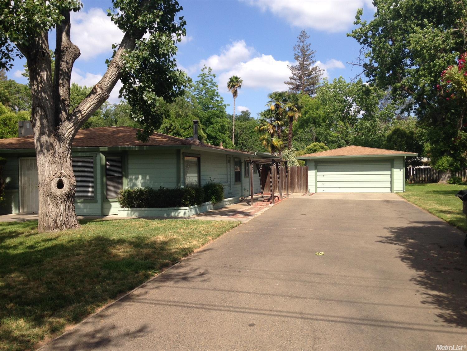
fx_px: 445
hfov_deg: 55.4
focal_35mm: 33
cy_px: 176
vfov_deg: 42.9
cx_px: 234
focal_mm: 4.12
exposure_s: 1/1355
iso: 50
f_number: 2.4
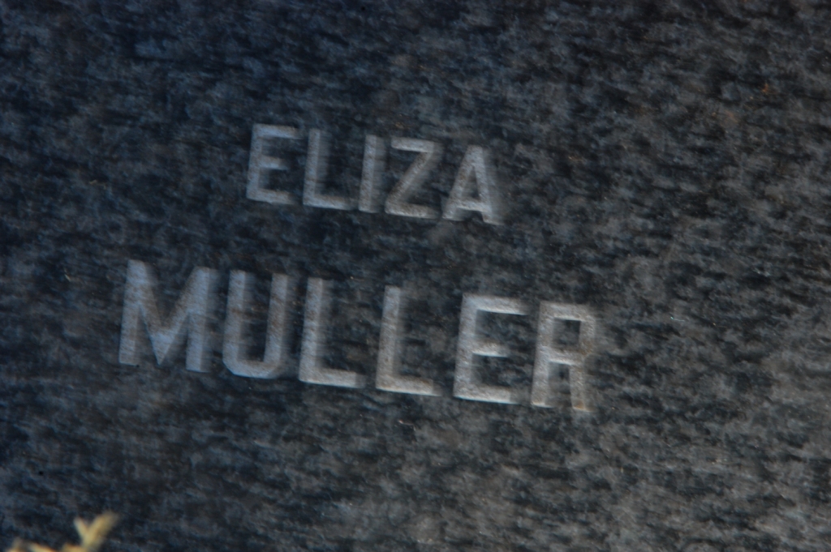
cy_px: 276
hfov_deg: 6.9
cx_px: 416
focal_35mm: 300
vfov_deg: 4.6
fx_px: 6919
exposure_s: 1/40
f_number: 22
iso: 400
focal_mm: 200
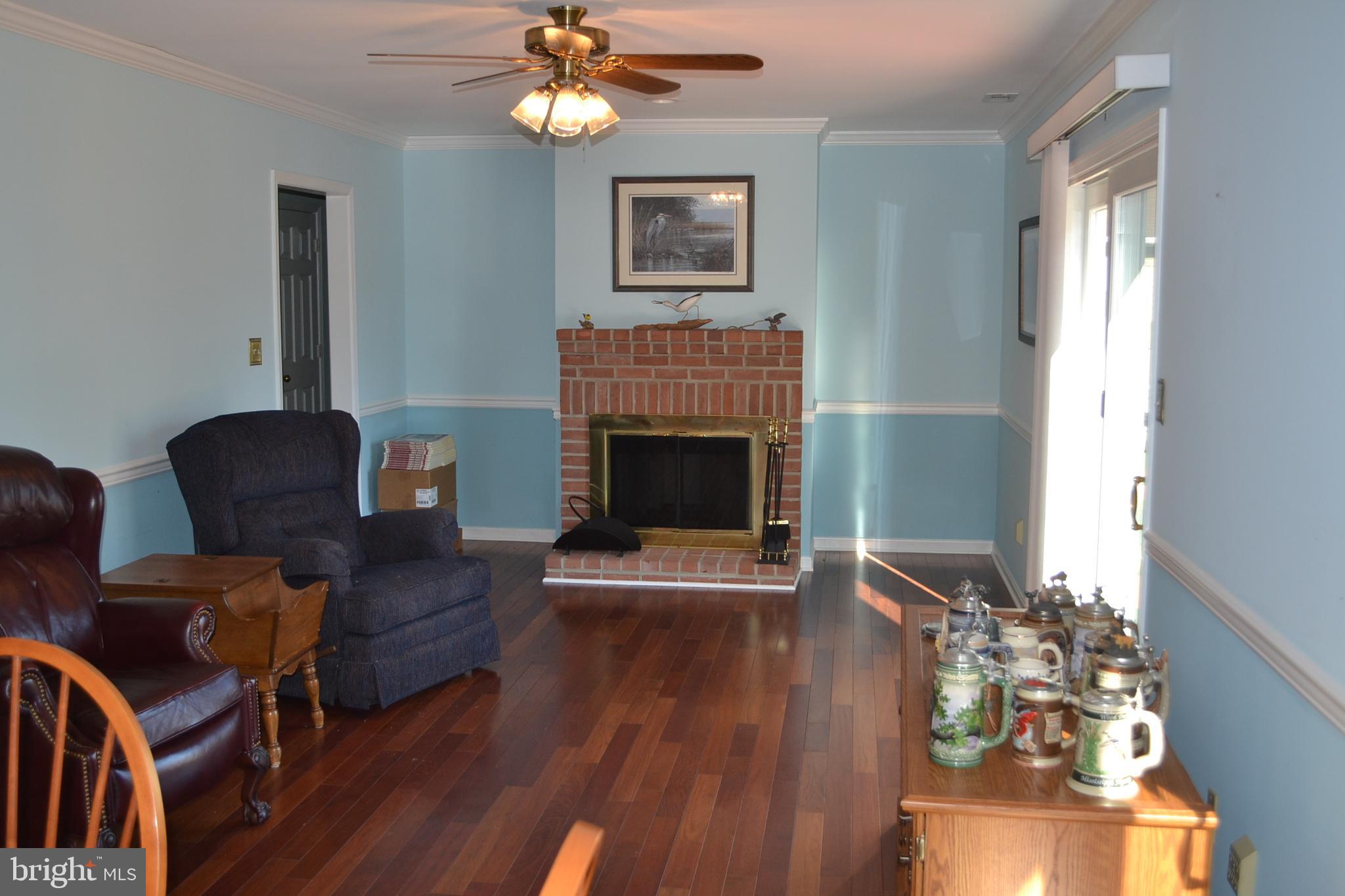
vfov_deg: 36.9
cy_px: 448
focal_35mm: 36
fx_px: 1345
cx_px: 672
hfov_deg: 53.1
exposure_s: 1/80
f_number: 4
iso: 400
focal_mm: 24
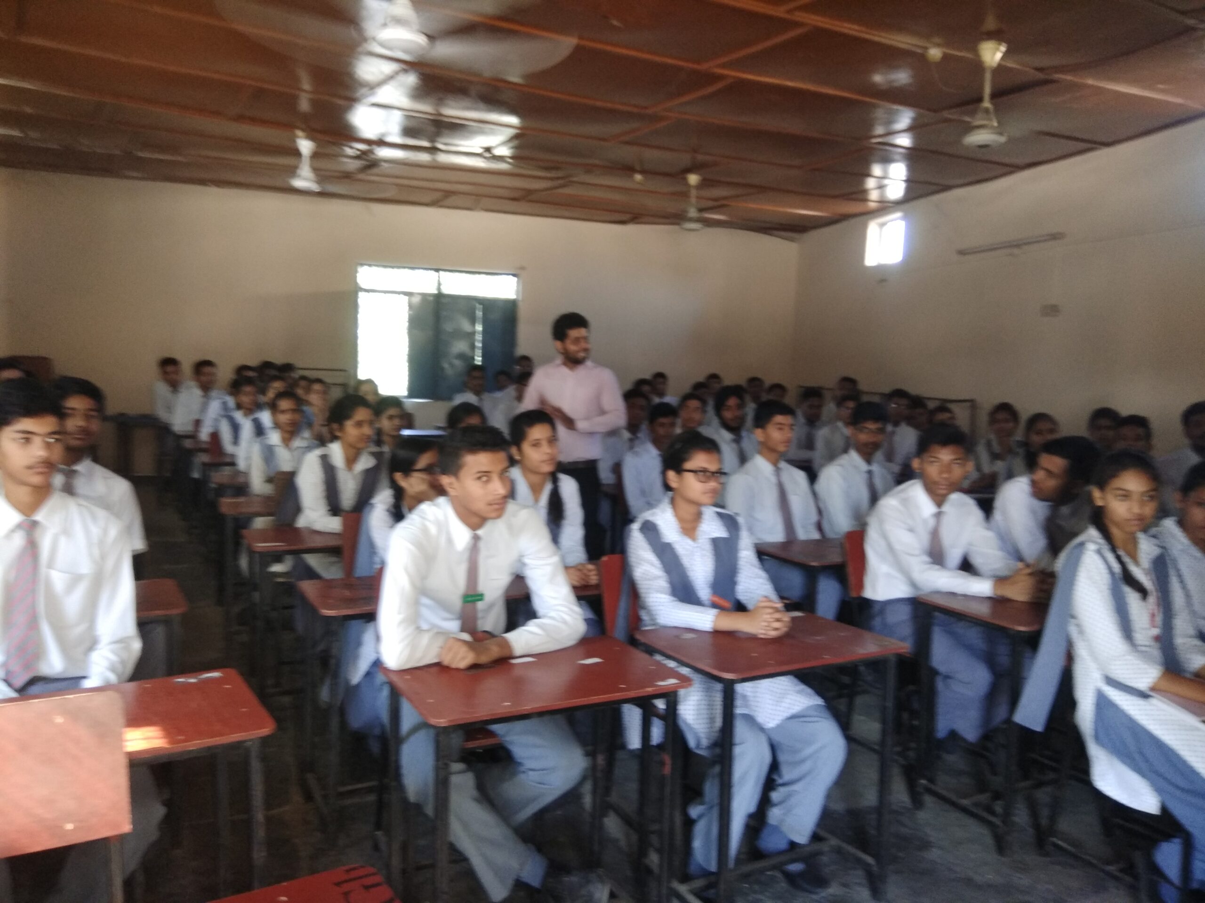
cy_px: 452
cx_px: 602
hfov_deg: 79.0
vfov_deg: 63.4
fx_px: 731
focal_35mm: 21
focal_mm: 3.57
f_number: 2
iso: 320
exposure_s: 1/25
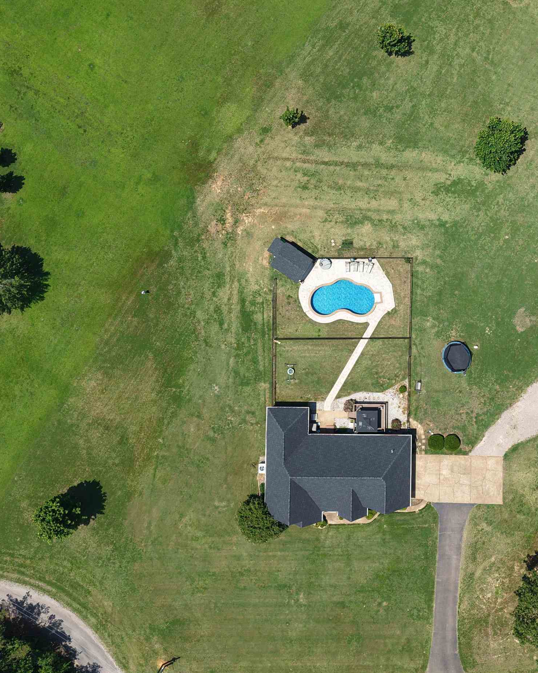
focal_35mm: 39
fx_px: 776
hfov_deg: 37.2
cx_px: 413
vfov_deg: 46.7
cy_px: 292
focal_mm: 8.67
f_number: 1.8
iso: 100
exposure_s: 1/3000
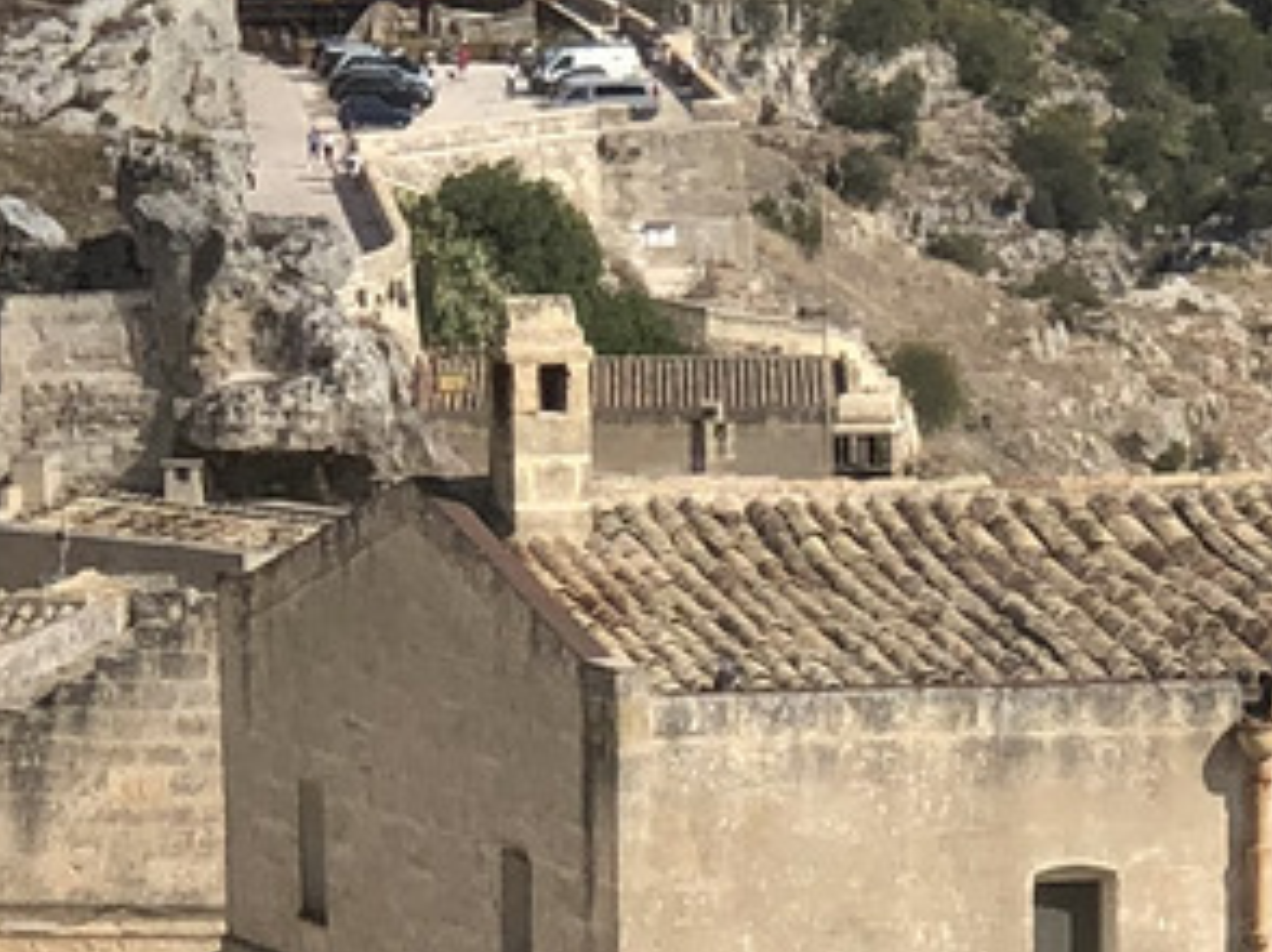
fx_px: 10391
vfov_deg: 5.2
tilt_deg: -7.4
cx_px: 822
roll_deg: +1.1
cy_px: 1056
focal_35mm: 283
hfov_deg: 7.0
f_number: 2.4
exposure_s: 1/1675
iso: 16
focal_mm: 6
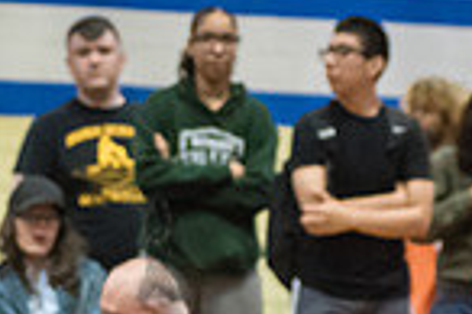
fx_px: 4453
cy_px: 557
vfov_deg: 4.0
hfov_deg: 6.1
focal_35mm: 340
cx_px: 120
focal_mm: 80
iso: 8000
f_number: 3.5
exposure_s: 1/400
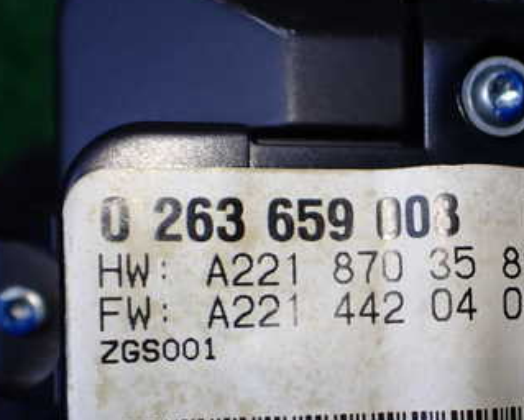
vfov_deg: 27.3
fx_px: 854
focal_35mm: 55
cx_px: 470
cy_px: 307
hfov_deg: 32.4
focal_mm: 5.4
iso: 100
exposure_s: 1/200
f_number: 2.3
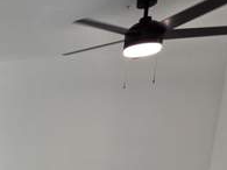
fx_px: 210
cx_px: -10
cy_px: 160
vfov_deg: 40.1
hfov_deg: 45.7
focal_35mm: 32
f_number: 2.2
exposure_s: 1/120
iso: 64
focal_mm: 2.2
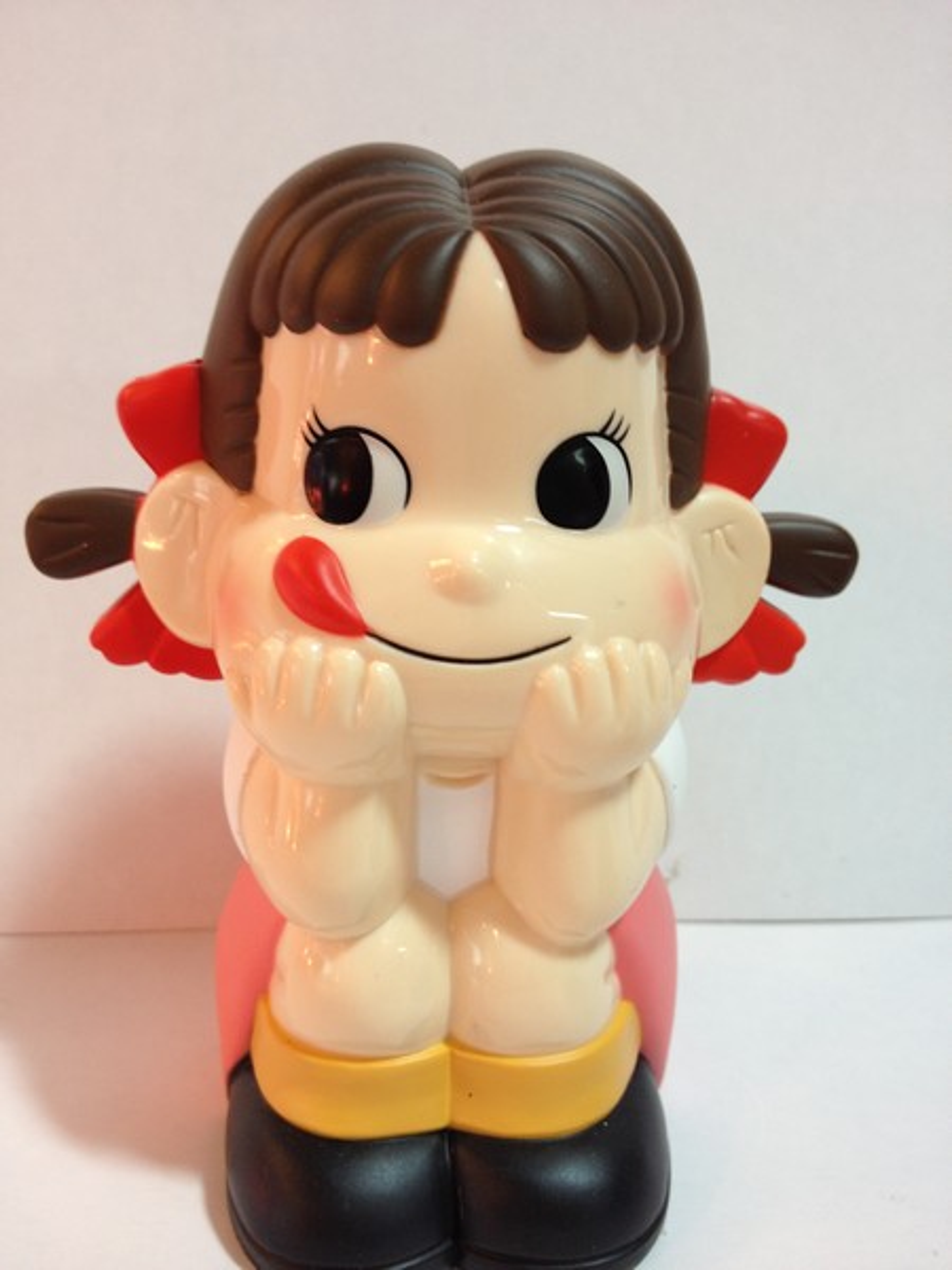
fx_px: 1283
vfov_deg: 52.6
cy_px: 635
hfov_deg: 40.7
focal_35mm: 35
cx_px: 476
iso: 64
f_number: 2.4
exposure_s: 1/20
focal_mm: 4.28
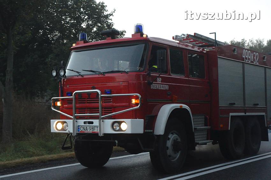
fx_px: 451
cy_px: 90
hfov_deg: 33.4
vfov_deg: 22.6
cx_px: 136
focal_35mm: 60
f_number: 8
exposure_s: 1/250
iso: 3200
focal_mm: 40
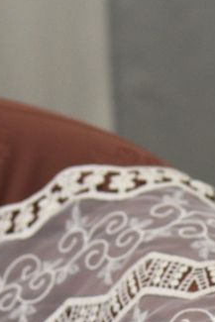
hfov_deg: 4.7
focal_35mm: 291
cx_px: 254
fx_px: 2602
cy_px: 441
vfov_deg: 7.0
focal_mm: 35
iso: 400
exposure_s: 1/80
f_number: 4.5
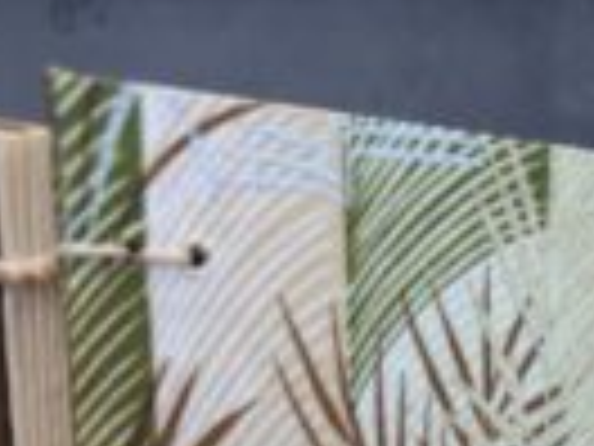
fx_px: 1253
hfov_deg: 26.1
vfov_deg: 16.5
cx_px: 500
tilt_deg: -15.1
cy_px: 824
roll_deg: +0.1
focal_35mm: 73
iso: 125
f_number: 1.78
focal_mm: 6.76
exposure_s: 1/120
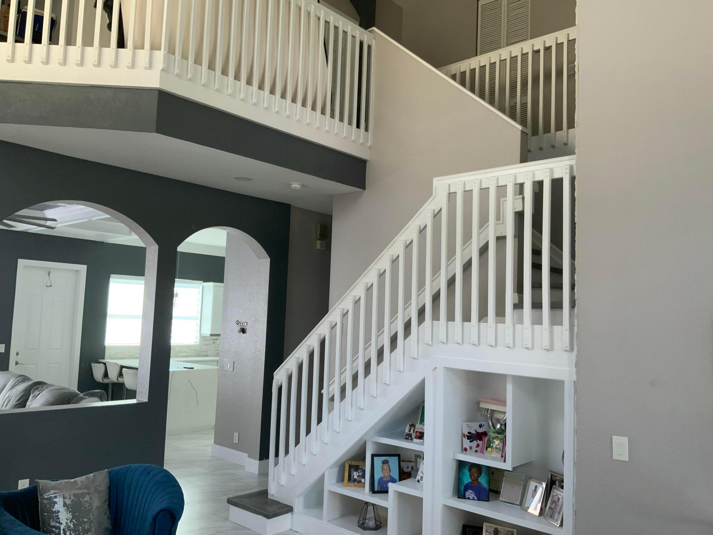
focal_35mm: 29
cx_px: 356
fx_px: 597
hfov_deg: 61.7
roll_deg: -1.0
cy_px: 268
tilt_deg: +4.5
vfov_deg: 48.2
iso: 50
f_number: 1.8
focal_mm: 3
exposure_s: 1/122
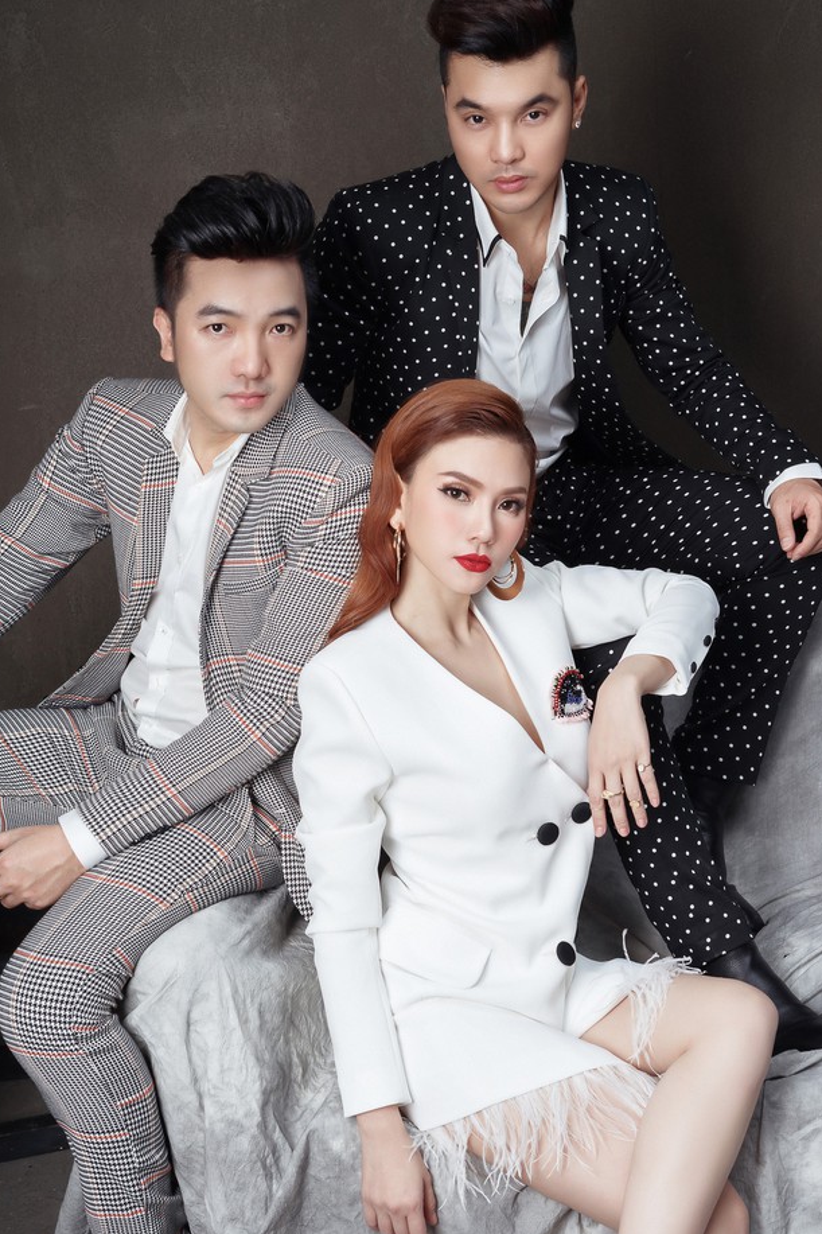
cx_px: 391
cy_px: 623
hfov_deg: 25.0
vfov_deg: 36.9
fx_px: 1850
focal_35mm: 54
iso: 100
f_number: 7.1
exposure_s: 1/200
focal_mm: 50
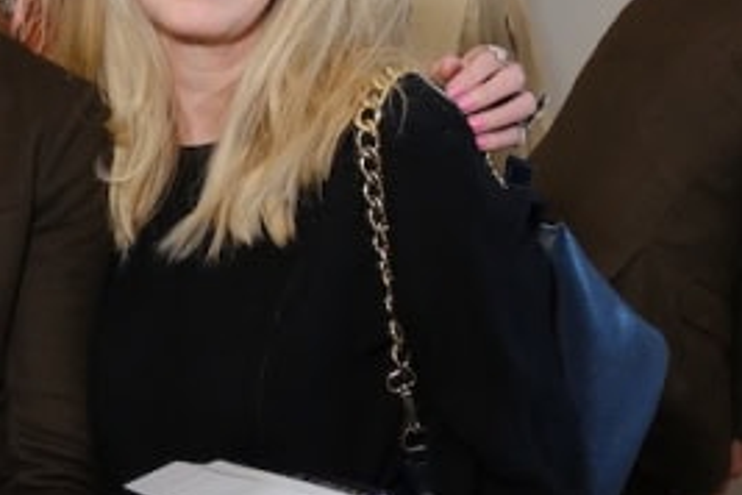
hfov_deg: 24.8
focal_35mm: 78
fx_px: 1608
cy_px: 186
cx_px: -3
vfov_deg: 17.5
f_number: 5
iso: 800
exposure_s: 1/125
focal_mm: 17.1
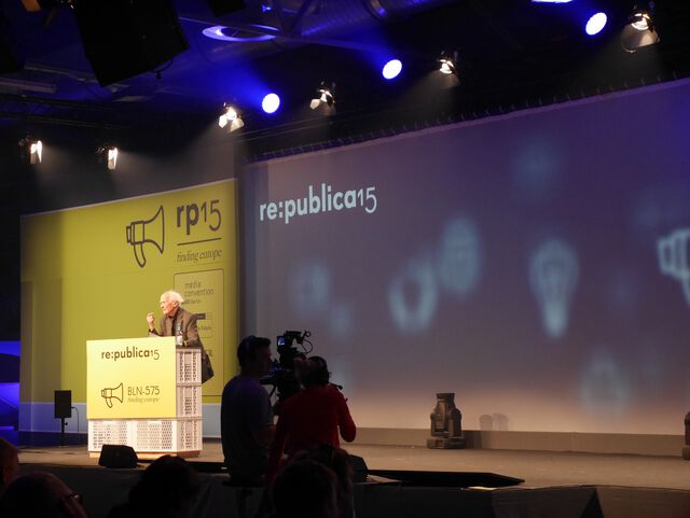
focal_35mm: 84
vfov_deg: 17.6
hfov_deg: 23.3
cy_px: 259
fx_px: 1676
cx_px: 345
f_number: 5.6
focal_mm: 42
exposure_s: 1/80
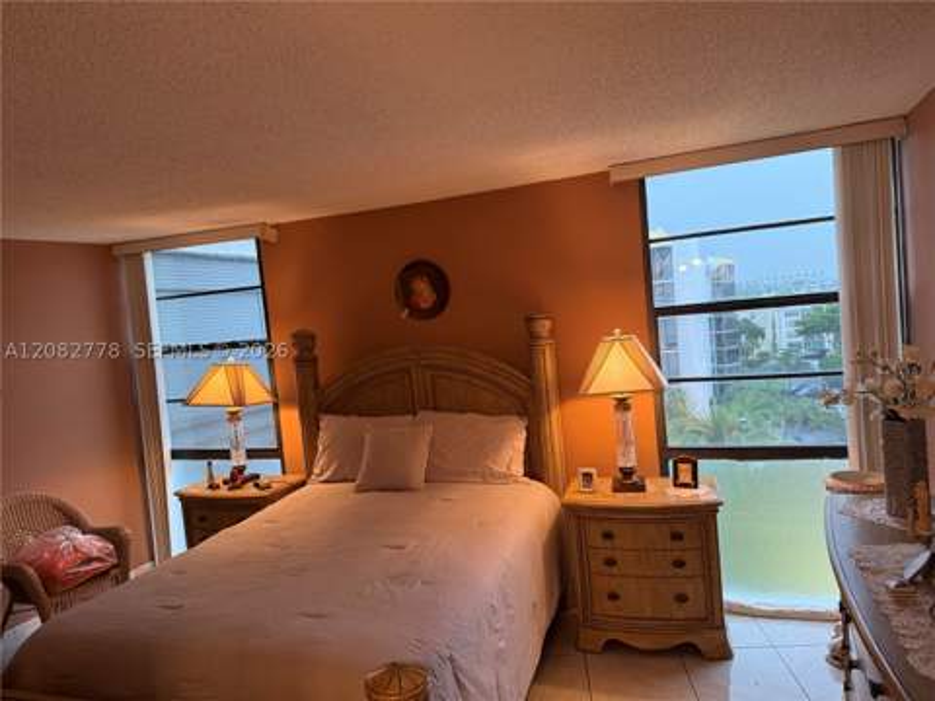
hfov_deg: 71.6
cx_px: 468
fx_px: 648
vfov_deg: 56.8
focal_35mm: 24
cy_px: 350
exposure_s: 1/60
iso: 200
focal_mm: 6.76
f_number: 1.78
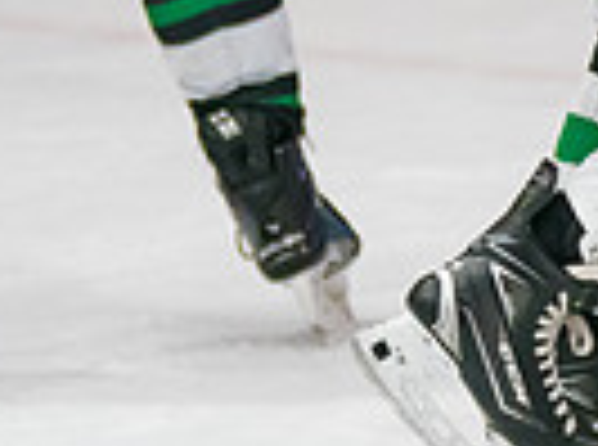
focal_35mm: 934
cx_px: 877
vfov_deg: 1.6
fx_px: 16092
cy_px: -255
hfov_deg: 2.1
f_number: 3.2
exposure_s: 1/1000
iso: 3200
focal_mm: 148
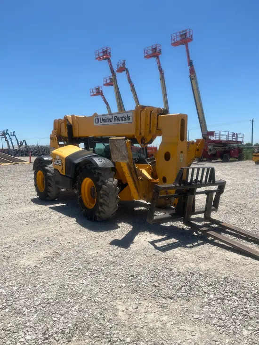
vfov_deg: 67.3
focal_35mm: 26
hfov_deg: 53.1
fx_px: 259
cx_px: 130
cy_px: 172
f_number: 1.6
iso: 50
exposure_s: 1/5319
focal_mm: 5.1
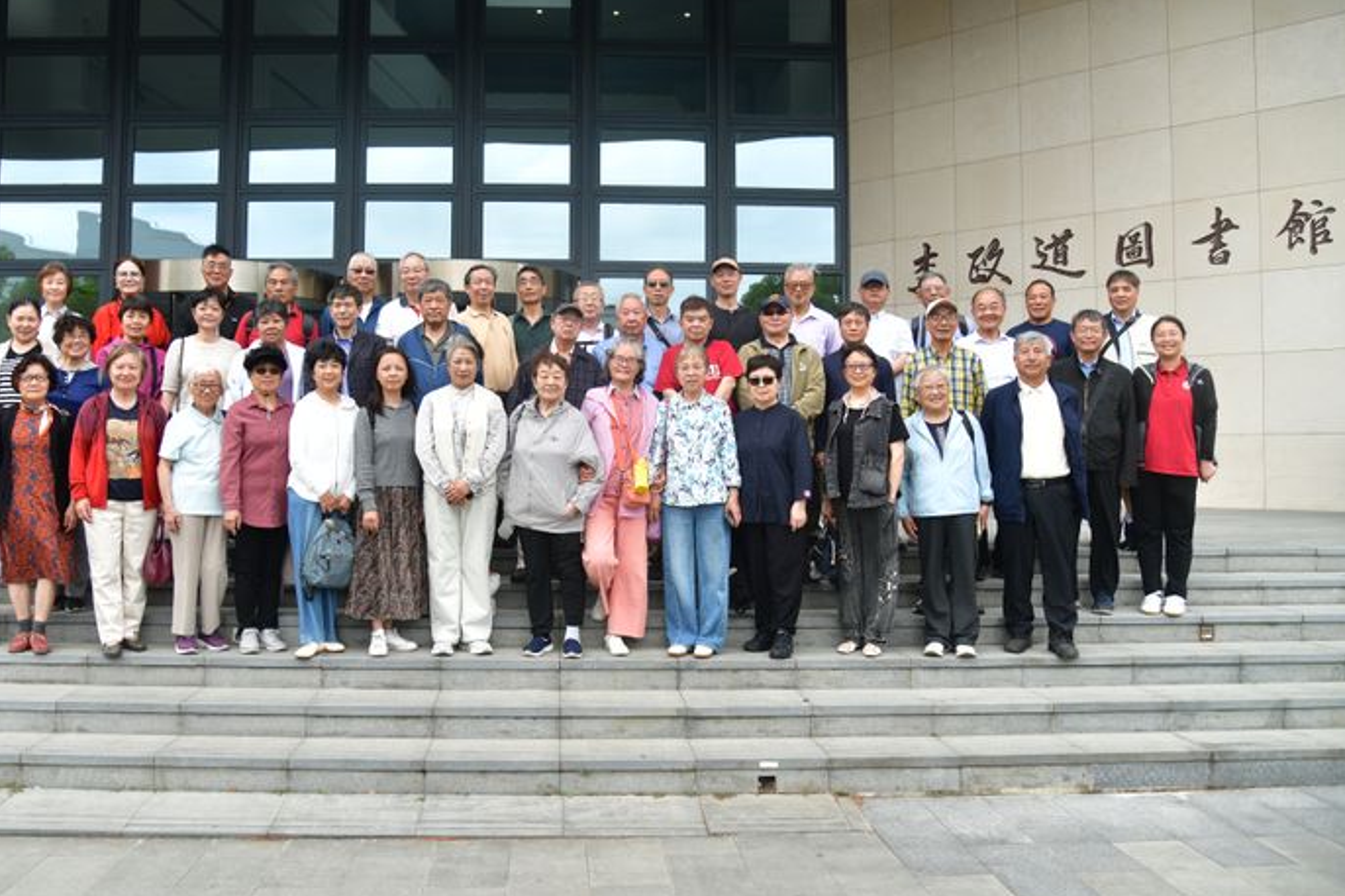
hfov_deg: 65.2
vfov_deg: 46.3
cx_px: 580
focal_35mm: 28
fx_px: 1046
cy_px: 407
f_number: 4
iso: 100
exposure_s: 1/320
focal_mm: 24
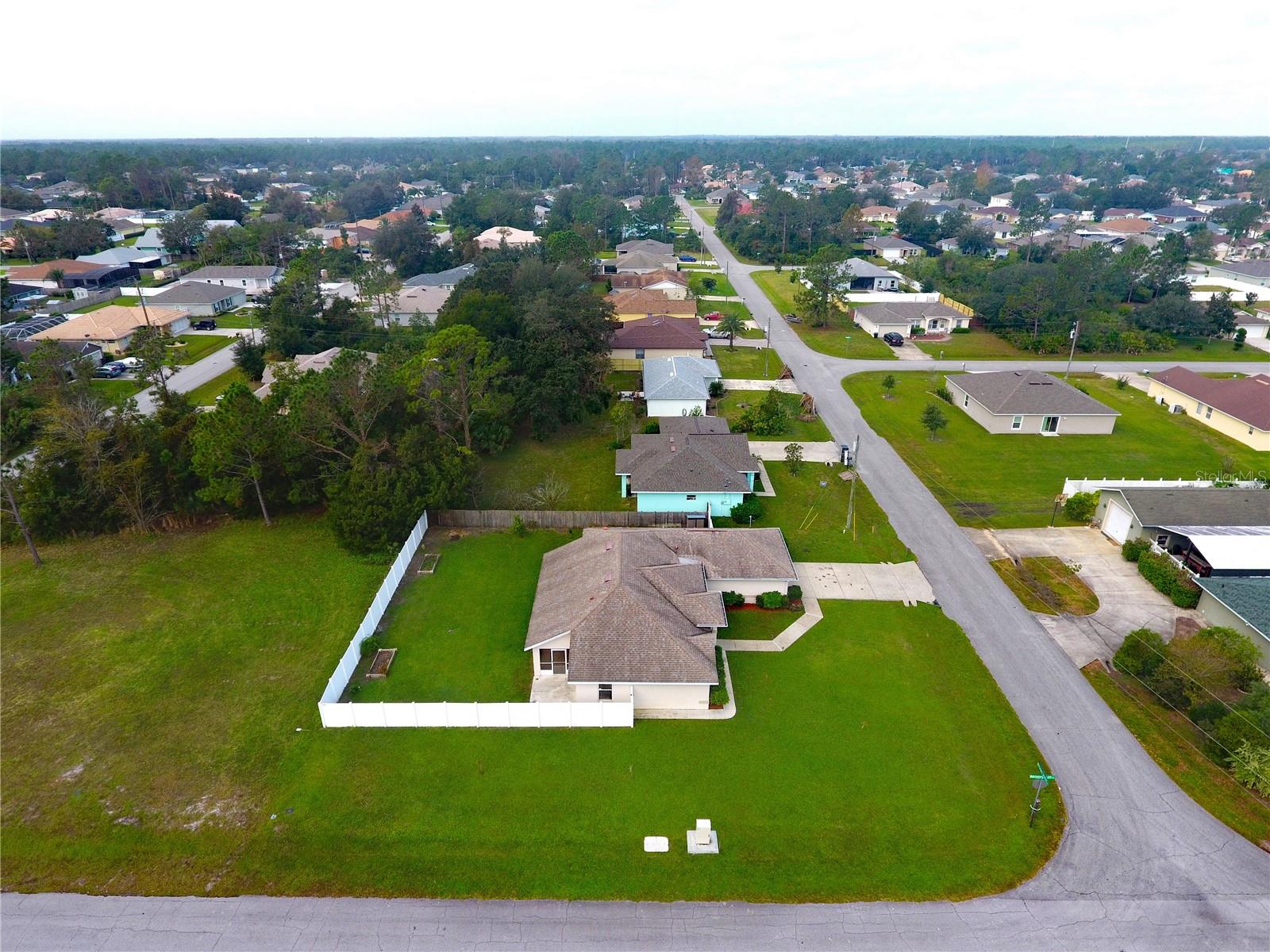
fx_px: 734
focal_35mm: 20
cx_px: 635
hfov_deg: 81.7
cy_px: 476
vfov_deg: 66.0
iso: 100
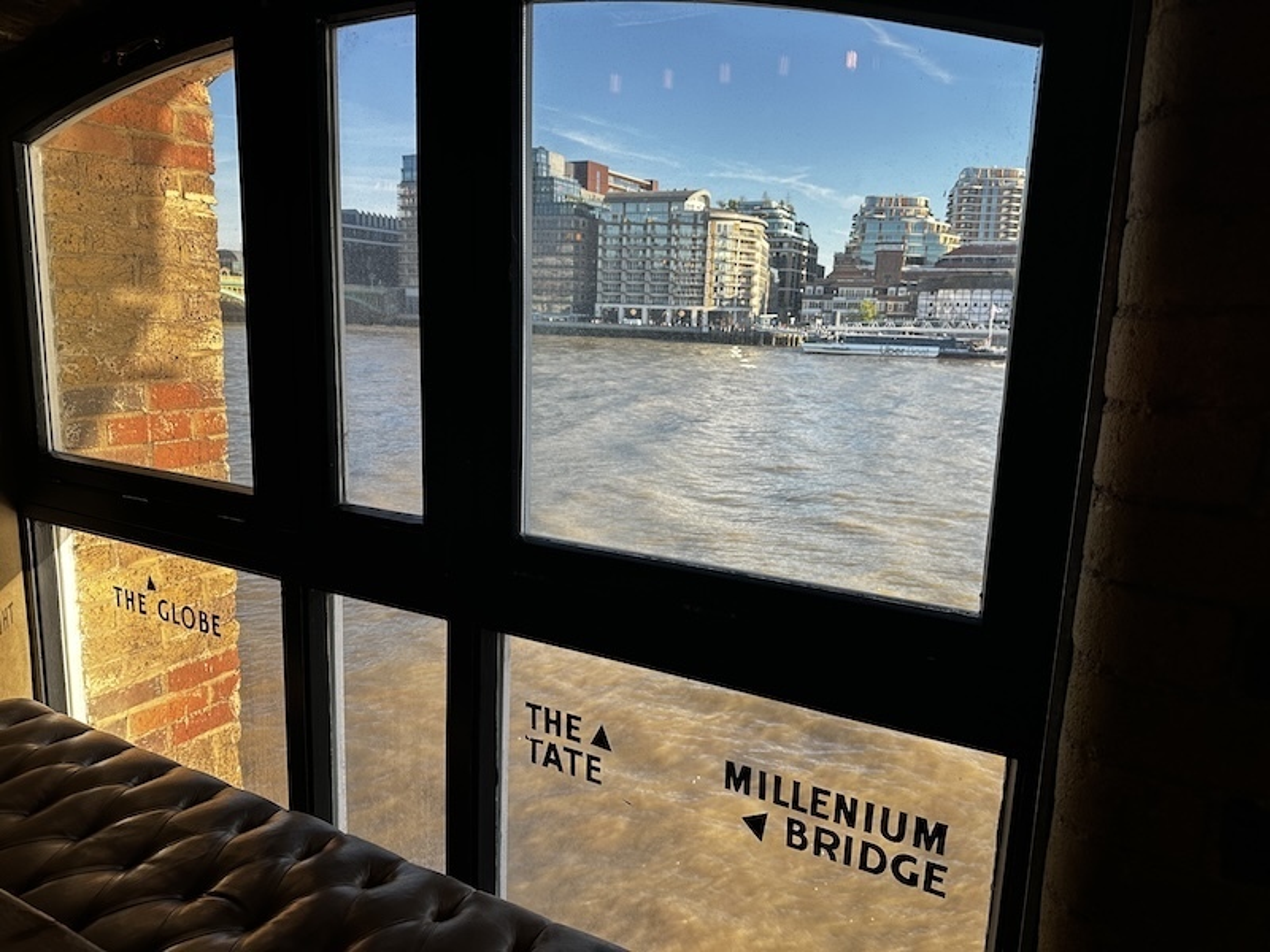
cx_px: 635
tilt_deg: -10.1
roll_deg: -1.9
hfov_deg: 71.6
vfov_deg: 56.8
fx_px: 881
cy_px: 476
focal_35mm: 24
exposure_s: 1/810
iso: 80
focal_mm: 6.86
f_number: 1.78
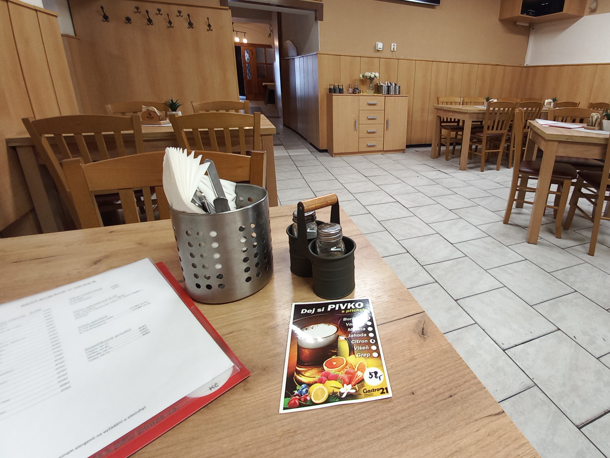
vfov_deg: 73.8
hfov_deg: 89.3
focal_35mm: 17
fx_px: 300
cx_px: 379
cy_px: 180
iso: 160
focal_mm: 1.42
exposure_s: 1/25
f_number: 2.2
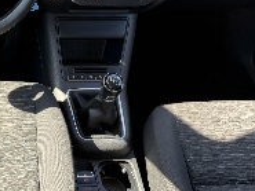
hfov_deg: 32.9
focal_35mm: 54
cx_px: 6
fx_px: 398
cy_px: 34
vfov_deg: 26.5
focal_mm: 6.76
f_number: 1.78
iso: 80
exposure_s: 1/167
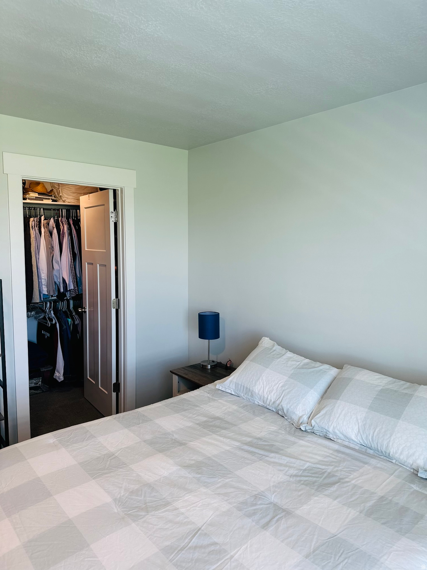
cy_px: 285
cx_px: 214
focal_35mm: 24
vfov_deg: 71.6
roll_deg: -1.0
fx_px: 395
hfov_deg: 56.8
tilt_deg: -4.8
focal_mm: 6.86
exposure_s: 1/120
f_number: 1.78
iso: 80
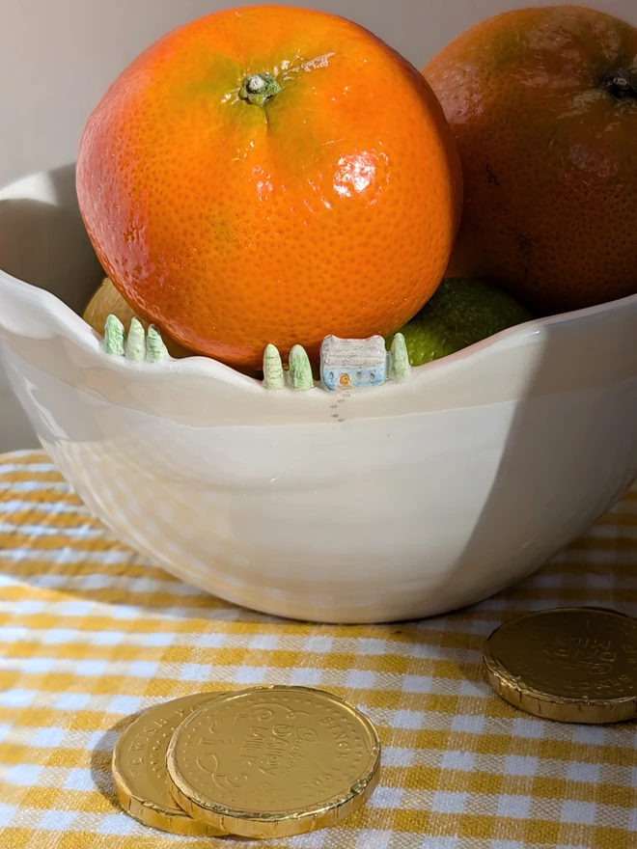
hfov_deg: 29.7
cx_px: 318
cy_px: 424
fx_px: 1202
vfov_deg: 38.9
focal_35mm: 49
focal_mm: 6.9
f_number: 1.68
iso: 20
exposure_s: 1/1323
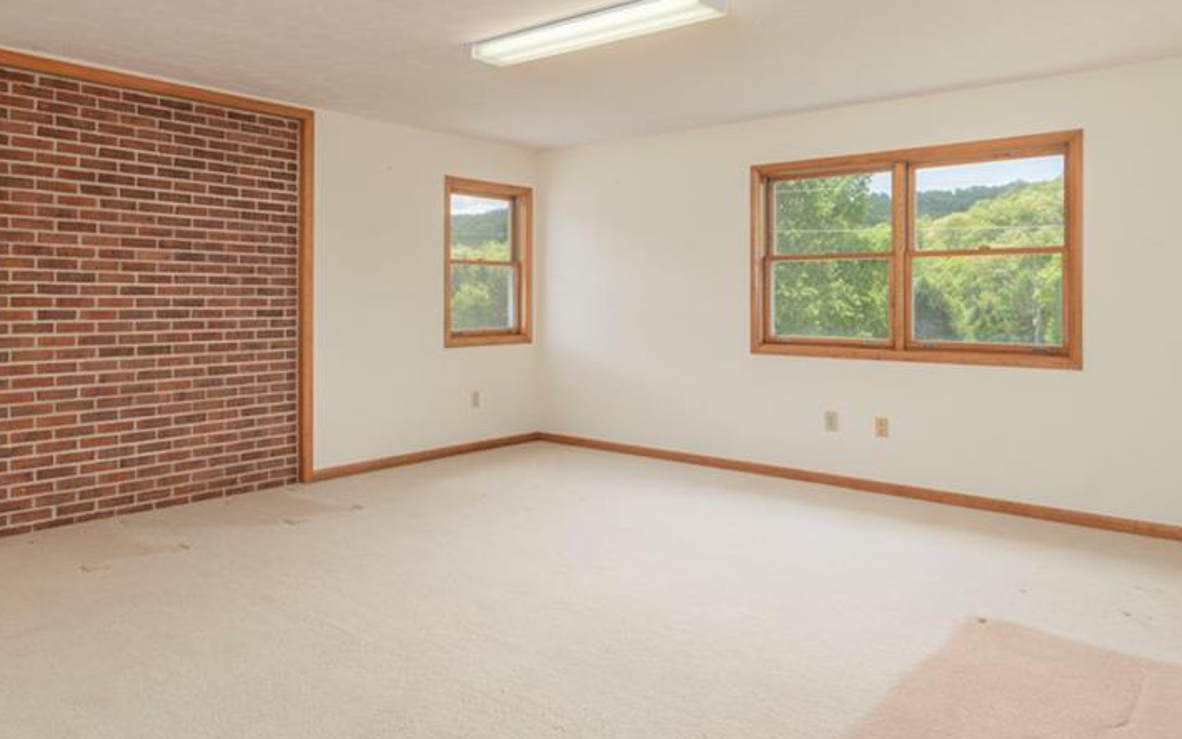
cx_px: 513
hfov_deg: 72.2
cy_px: 304
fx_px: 805
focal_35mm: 25
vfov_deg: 49.1
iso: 400
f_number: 7.1
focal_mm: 17
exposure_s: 1/200
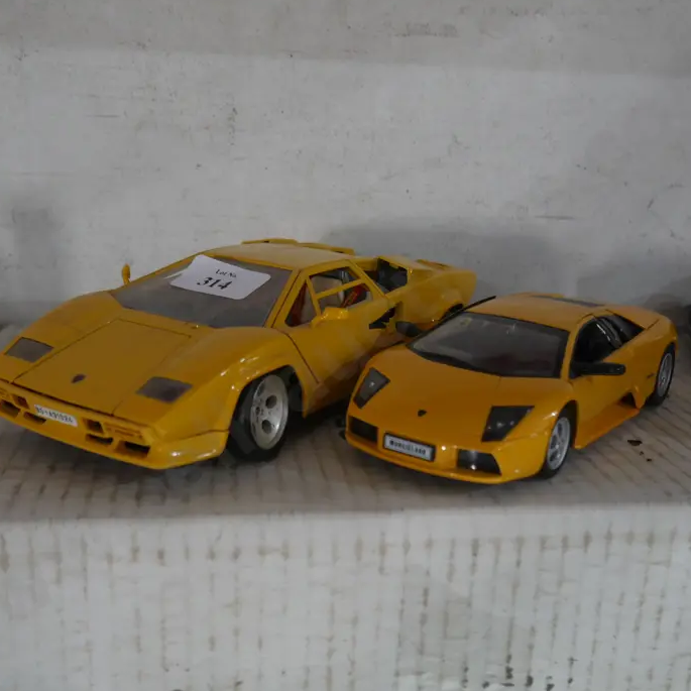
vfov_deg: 44.9
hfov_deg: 44.9
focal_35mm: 37
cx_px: 349
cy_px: 348
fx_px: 836
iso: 800
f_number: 3.5
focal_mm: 14
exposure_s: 1/60
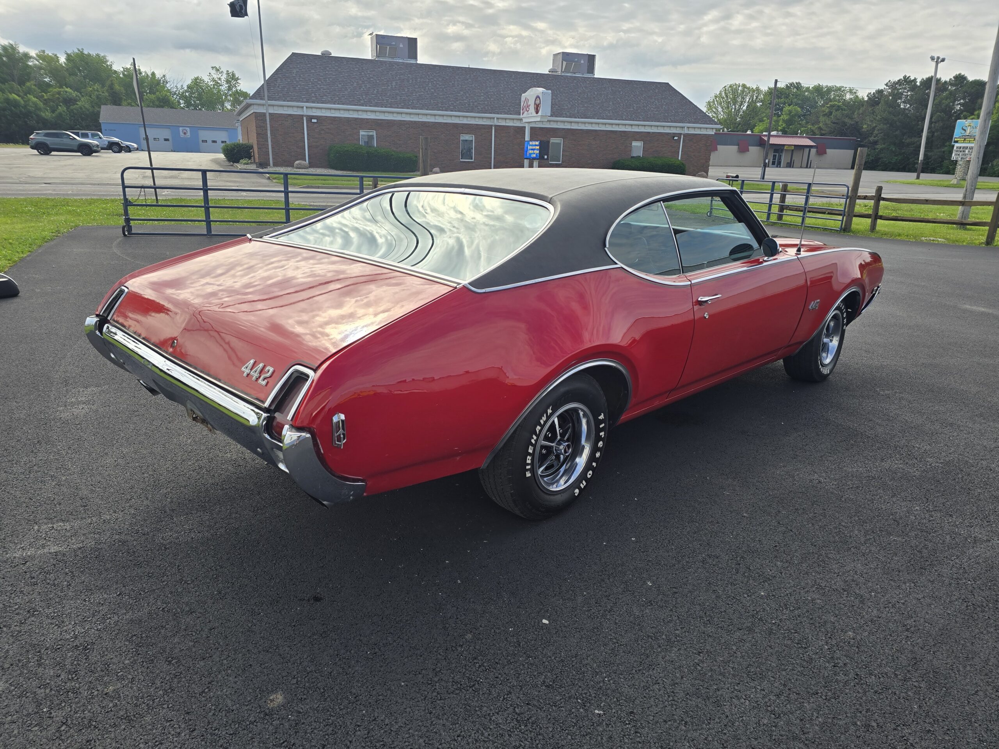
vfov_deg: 58.9
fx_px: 664
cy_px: 374
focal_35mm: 23
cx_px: 500
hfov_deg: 73.9
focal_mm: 6.3
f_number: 1.7
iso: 12
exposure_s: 1/694
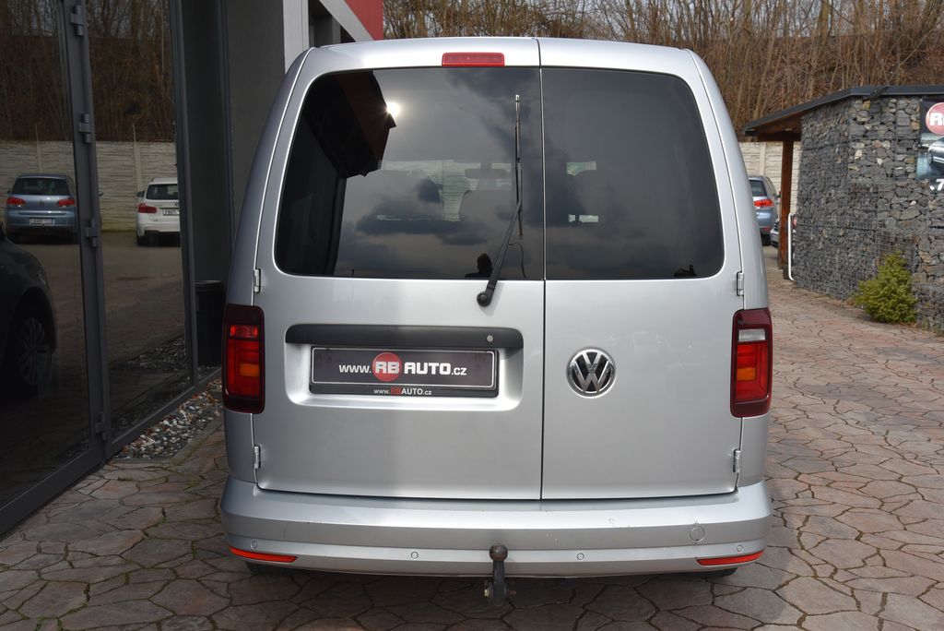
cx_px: 472
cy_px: 316
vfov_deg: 35.1
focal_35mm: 38
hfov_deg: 50.7
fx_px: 997
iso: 500
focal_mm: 38
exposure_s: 1/400
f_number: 10
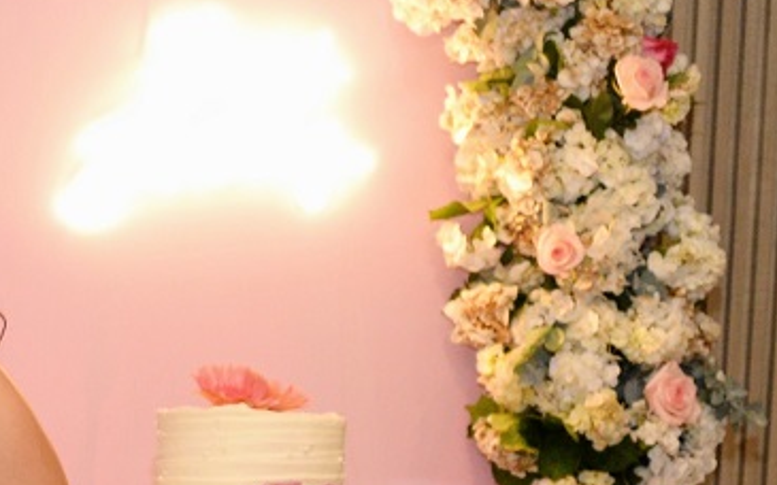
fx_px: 1906
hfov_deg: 21.1
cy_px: 580
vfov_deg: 14.1
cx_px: -209
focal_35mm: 90
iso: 1250
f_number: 3.5
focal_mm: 28
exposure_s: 1/125
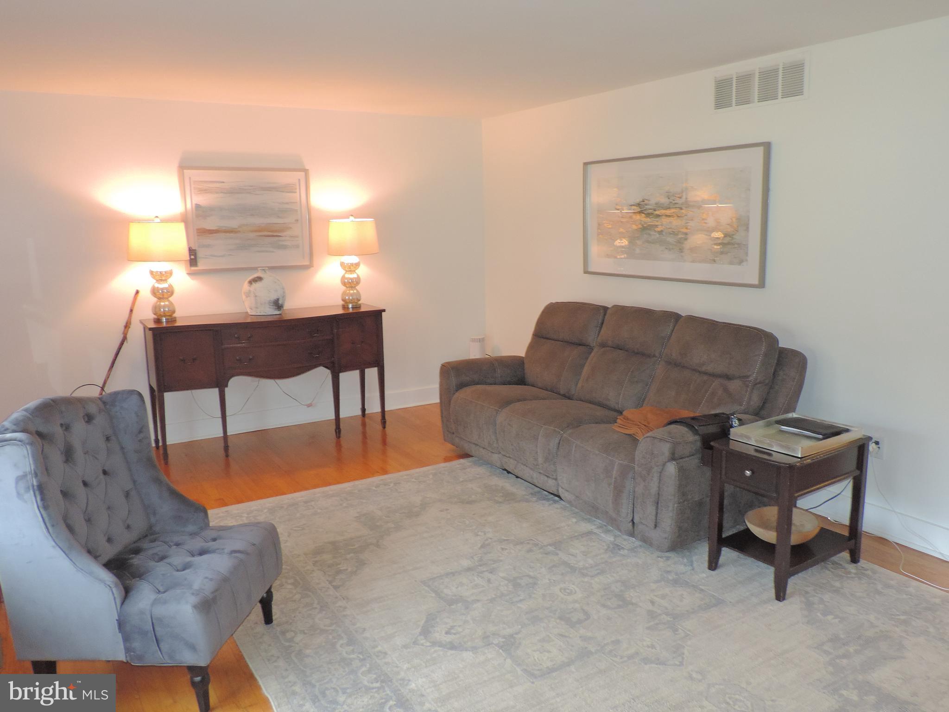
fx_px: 768
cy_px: 356
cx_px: 474
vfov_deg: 49.7
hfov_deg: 63.4
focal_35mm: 28
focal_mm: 4.9
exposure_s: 1/40
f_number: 3.1
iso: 400
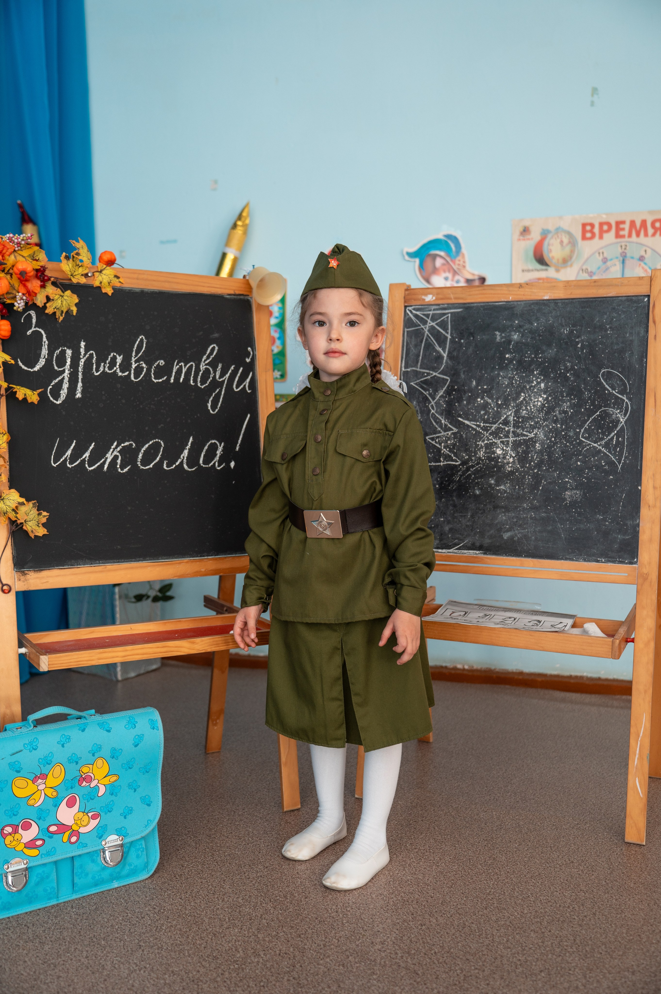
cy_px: 497
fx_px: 965
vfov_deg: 54.5
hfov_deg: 37.8
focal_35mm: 35
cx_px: 330
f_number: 2.8
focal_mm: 35
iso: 250
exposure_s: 1/125
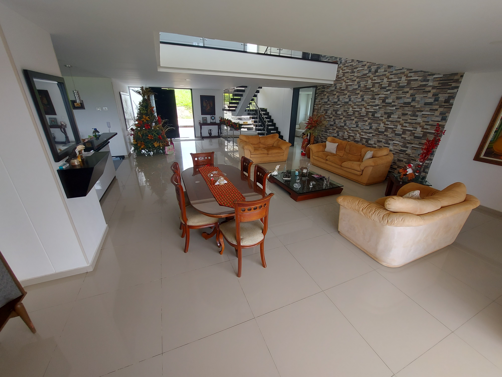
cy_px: 188
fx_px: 189
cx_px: 251
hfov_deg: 106.2
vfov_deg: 89.9
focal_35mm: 13
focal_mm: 1.74
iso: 64
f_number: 2.2
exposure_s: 1/120
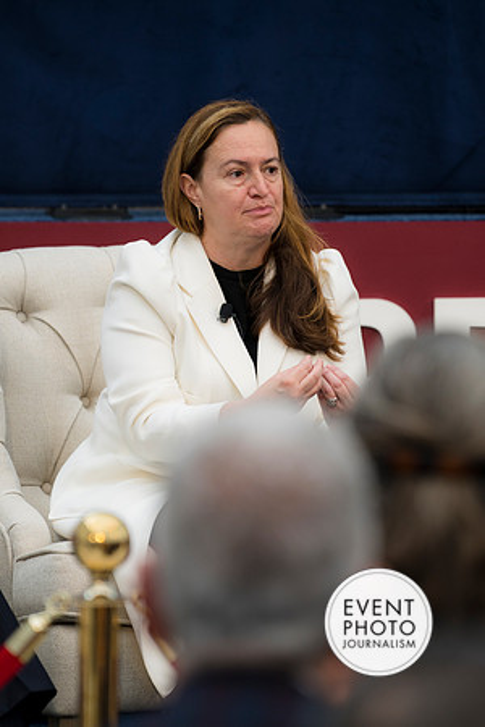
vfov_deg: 9.1
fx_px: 4547
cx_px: 242
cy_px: 364
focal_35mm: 225
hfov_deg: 6.1
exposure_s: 1/200
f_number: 2.8
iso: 160
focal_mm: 150
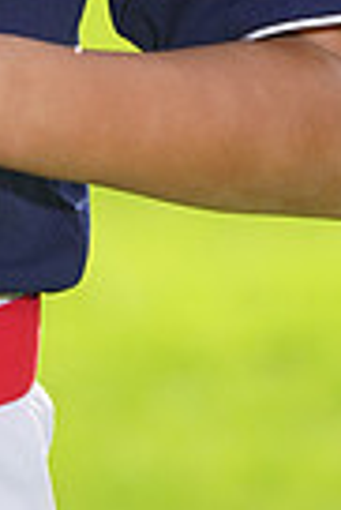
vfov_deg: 1.9
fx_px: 15262
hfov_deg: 1.3
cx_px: -219
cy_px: -319
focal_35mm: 1077
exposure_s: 1/250
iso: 160
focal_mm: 253
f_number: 7.1
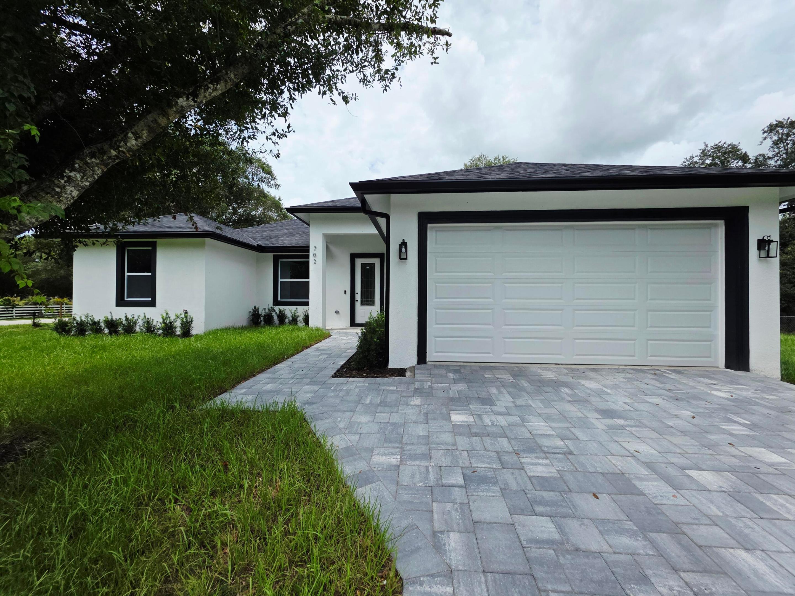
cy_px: 298
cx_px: 398
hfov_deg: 106.2
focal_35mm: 13
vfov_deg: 89.9
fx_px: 299
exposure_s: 1/3333
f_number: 1.9
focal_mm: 2.2
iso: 40
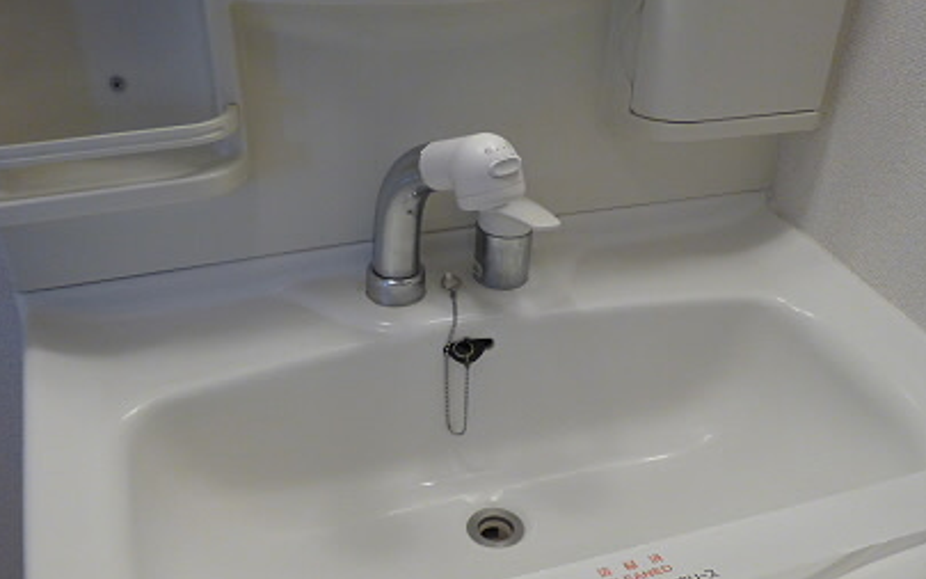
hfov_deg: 54.0
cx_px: 462
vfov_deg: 34.3
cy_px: 460
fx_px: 908
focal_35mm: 36
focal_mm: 4.5
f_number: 3.1
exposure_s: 1/60
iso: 250
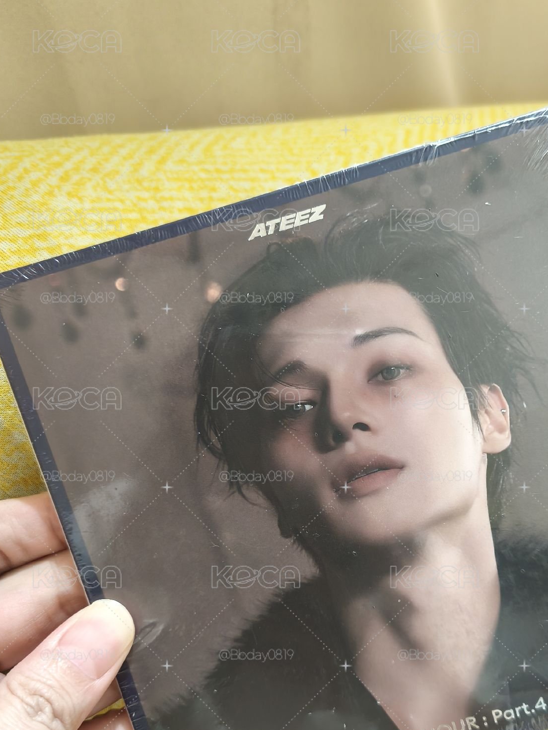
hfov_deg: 46.4
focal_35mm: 30
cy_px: 427
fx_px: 633
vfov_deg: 59.6
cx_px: 345
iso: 1250
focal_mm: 5.35
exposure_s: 1/24
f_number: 1.7
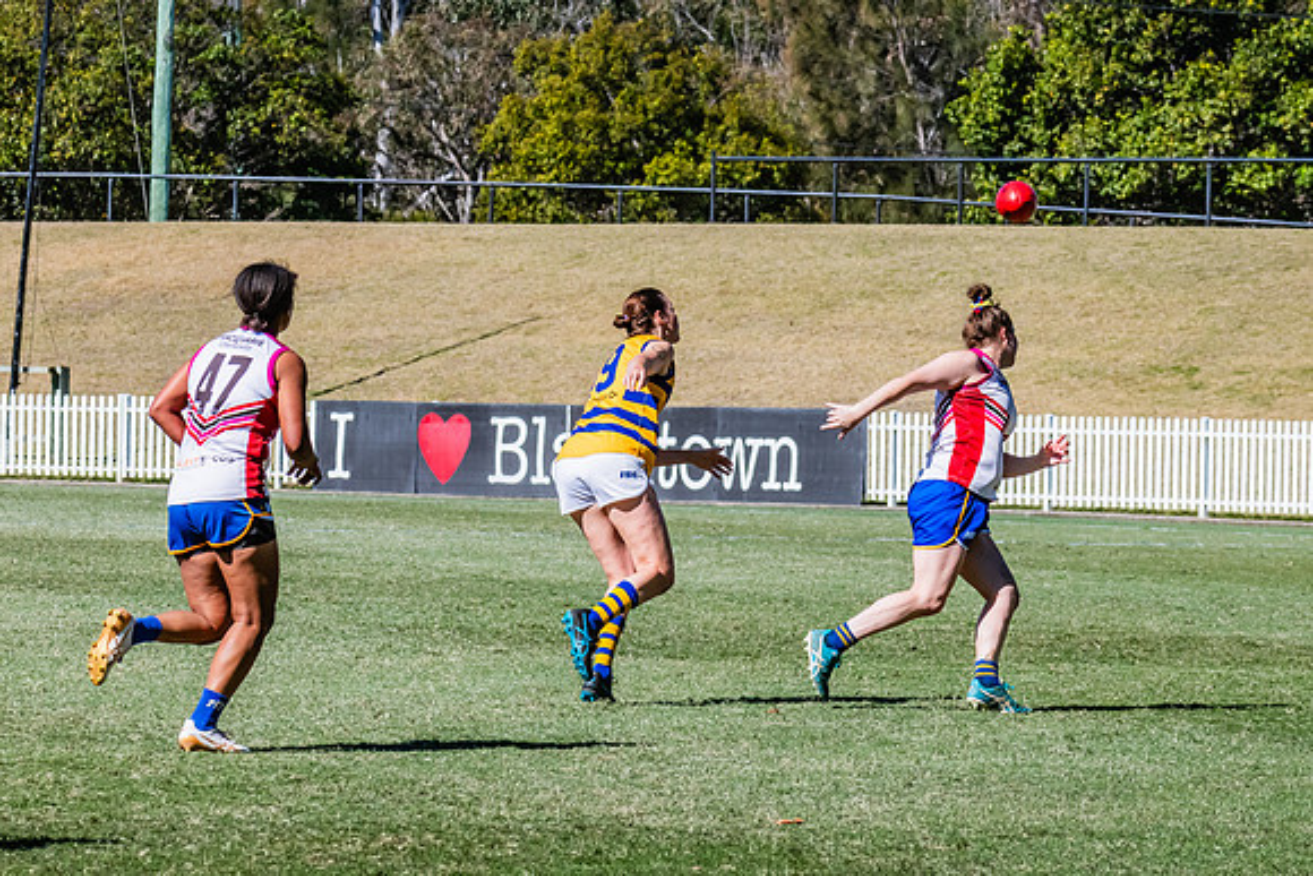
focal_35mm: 267
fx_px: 9733
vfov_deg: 5.2
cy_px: 343
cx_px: 857
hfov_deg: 7.7
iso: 800
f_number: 11
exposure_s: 1/1600
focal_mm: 170
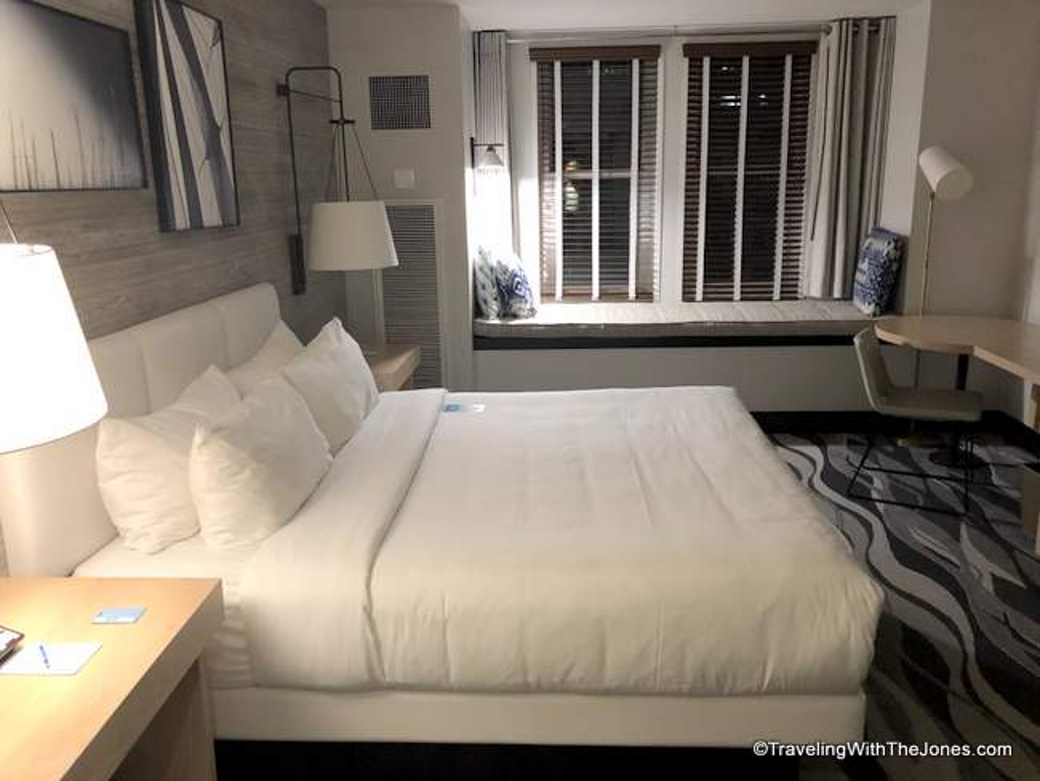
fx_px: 842
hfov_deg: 63.4
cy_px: 390
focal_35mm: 28
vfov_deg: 49.8
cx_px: 520
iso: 100
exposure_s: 1/9
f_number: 1.8
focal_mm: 3.99
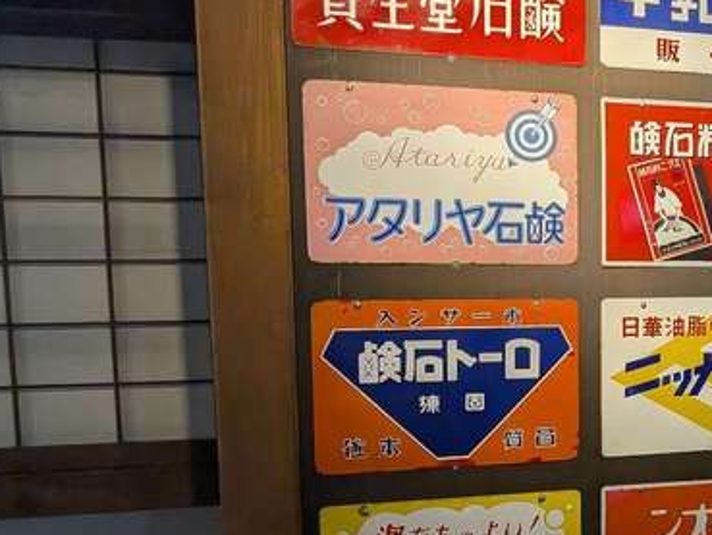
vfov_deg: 27.3
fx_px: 1090
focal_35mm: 53
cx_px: 777
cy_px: 372
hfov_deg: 32.1
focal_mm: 4.53
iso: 24
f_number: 1.7
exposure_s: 1/385
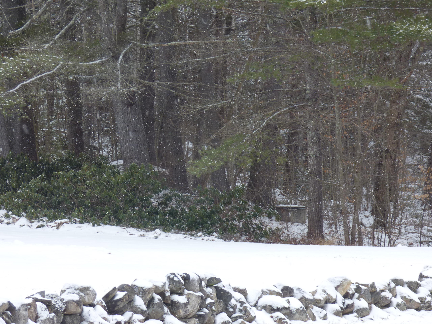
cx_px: 216
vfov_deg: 10.7
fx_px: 1722
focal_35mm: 138
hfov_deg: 14.3
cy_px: 162
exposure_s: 1/80
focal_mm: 22.39
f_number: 5.2
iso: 100
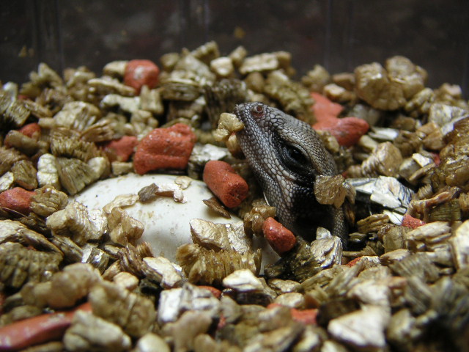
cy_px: 176
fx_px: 962
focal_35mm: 71
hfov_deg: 27.4
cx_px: 234
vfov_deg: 20.7
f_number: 3.3
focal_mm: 9.3
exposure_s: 1/90
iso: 64
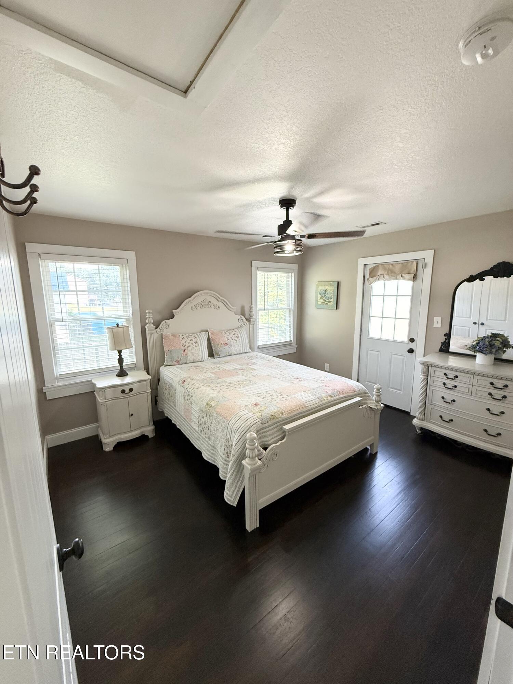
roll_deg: +0.3
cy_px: 342
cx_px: 256
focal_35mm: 14
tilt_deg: -9.3
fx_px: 277
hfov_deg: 85.7
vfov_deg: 102.1
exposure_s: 1/120
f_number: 2.2
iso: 320
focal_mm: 2.22
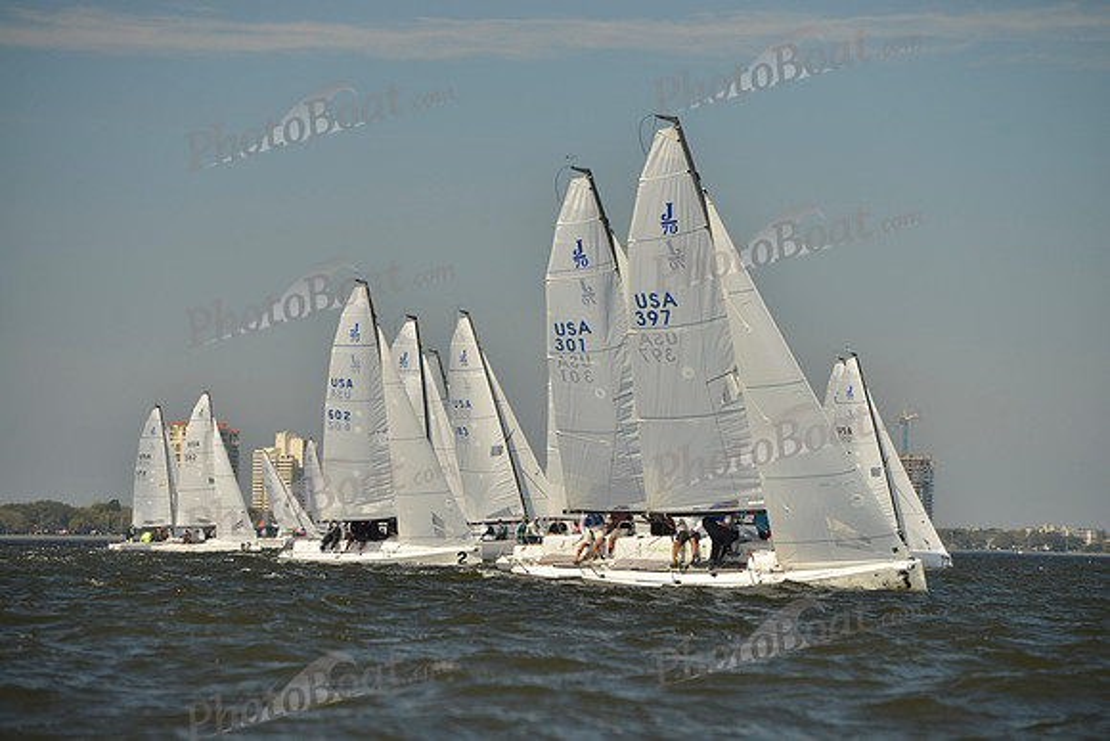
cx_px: 555
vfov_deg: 7.4
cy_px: 370
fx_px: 5705
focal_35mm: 185
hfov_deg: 11.1
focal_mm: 185
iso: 200
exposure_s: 1/800
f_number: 6.3
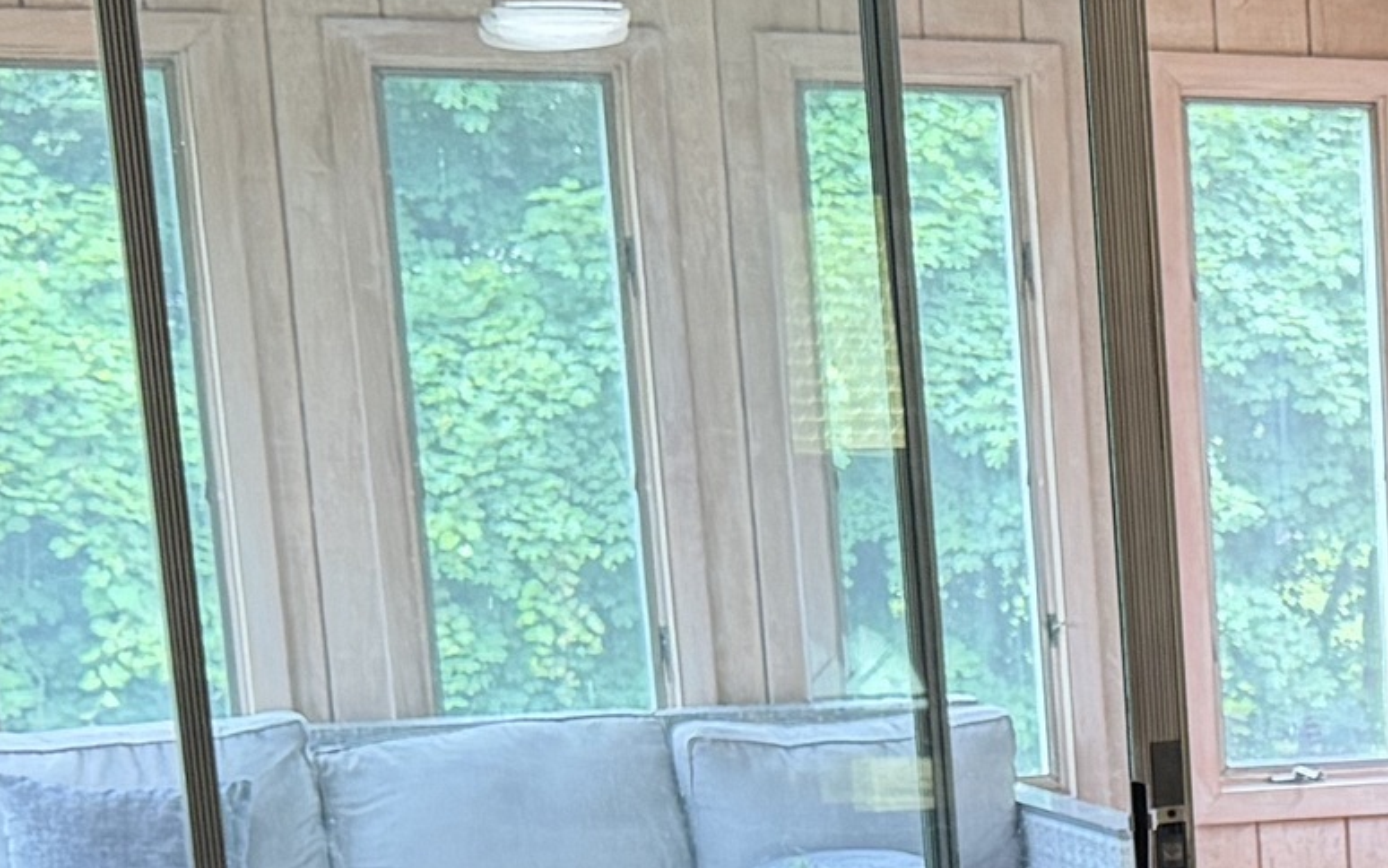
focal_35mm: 101
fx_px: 3821
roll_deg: +0.3
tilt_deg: -14.0
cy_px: 1243
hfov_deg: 18.5
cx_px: 1994
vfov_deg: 12.4
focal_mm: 6.76
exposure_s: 1/60
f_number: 1.78
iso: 250
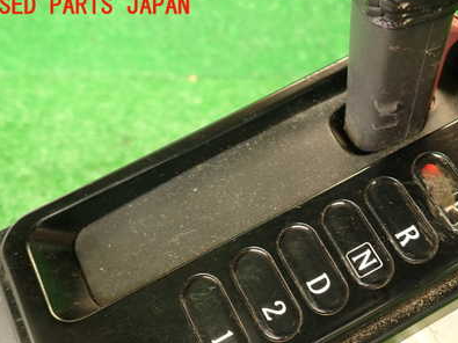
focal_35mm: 38
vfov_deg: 36.9
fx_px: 503
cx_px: 327
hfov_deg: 47.7
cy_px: 253
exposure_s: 1/30
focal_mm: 4.5
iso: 200
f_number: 2
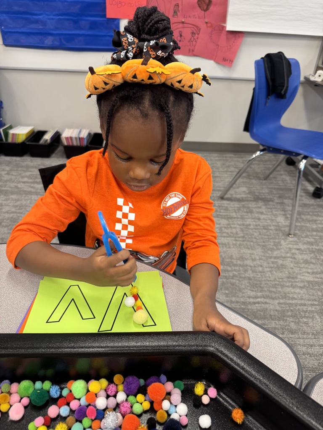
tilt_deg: -33.5
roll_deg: -2.2
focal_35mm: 24
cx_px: 162
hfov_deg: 56.8
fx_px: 299
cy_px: 215
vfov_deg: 71.6
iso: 200
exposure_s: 1/60
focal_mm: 6.76
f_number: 1.78
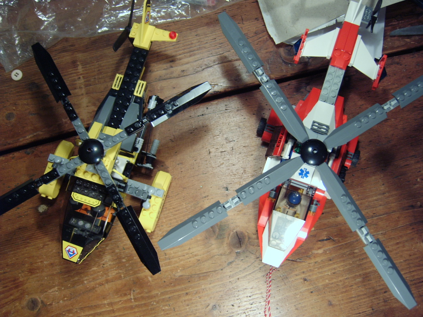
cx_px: 212
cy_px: 158
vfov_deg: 45.4
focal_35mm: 31
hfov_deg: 58.4
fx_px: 379
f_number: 2.7
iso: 100
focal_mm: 8.13
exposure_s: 1/13
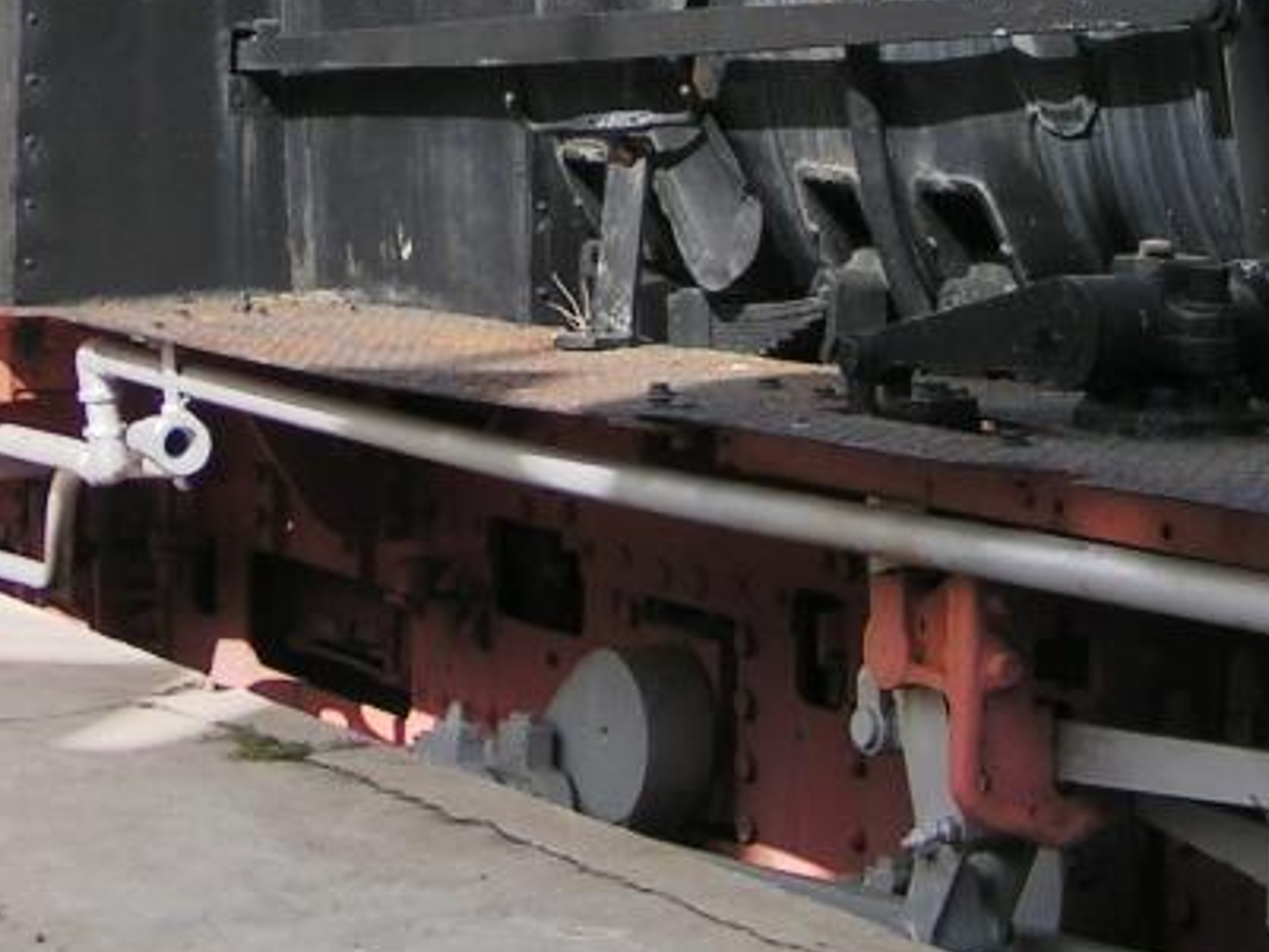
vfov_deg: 15.0
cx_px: 405
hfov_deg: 20.1
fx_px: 3557
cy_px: 32
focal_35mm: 97
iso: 50
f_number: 3.5
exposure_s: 1/640
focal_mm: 5.8
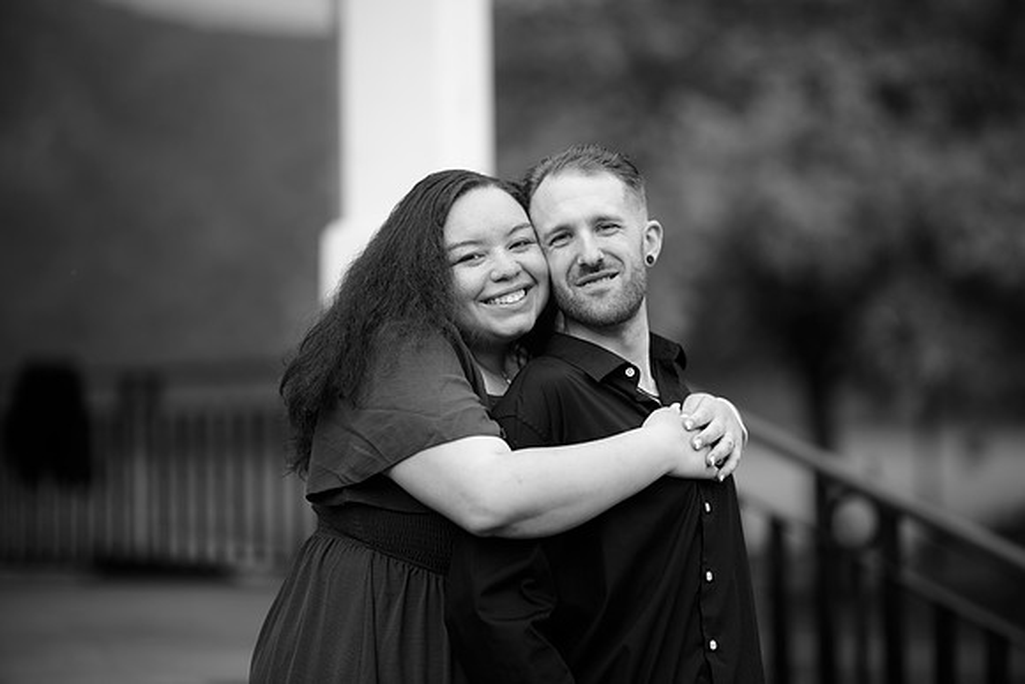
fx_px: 2421
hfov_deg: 23.9
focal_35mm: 85
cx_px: 512
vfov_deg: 16.1
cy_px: 342
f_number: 1.2
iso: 64
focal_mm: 85
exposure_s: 1/250
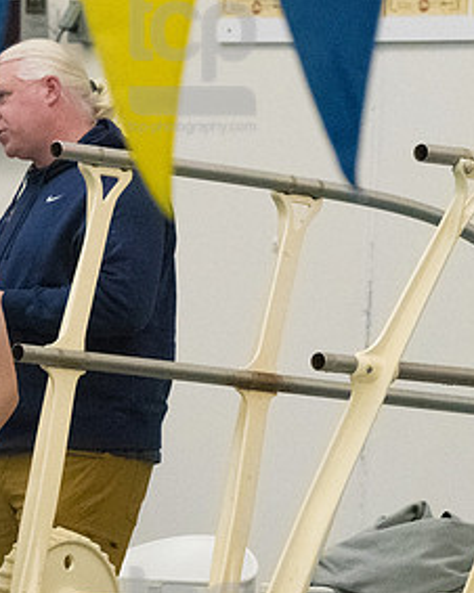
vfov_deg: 4.3
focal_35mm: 446
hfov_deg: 3.5
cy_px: 348
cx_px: -105
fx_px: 7829
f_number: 5
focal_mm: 155
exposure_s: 1/1250
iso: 10000
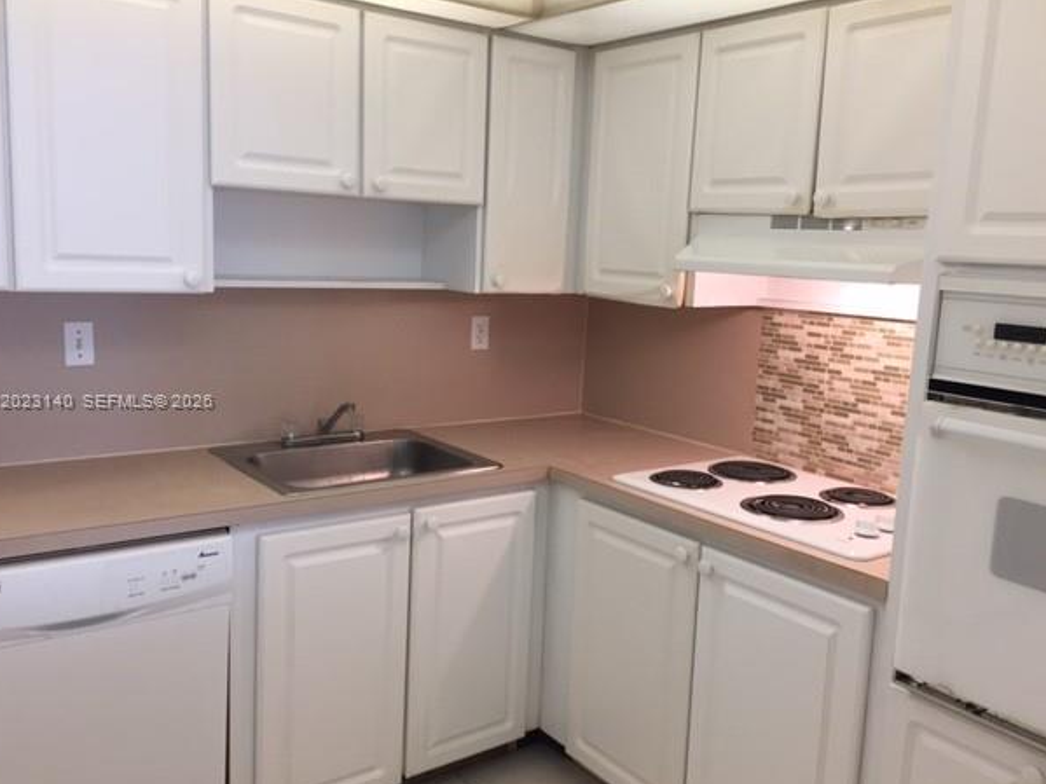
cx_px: 533
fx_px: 937
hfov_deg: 58.4
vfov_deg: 45.4
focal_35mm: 31
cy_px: 402
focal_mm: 4.15
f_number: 2.2
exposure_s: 1/30
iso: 32
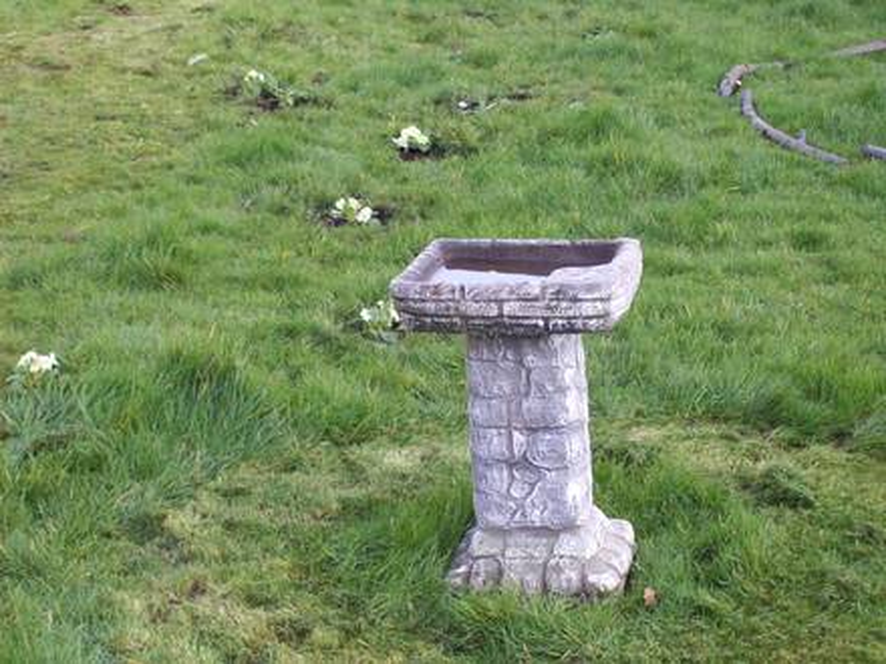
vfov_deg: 17.0
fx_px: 2227
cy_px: 332
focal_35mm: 87
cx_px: 443
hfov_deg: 22.5
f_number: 4.3
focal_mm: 14.3
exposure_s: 1/112
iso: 158
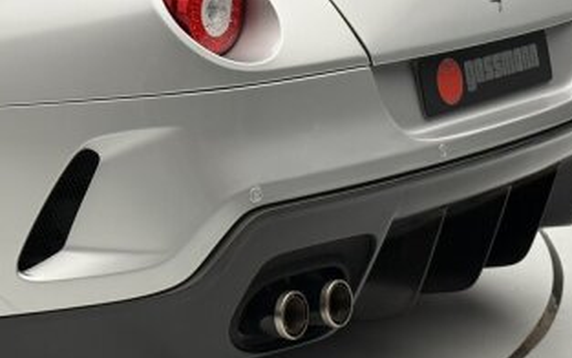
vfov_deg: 12.5
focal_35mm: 104
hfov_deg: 19.9
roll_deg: -1.1
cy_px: 57
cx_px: 190
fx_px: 1622
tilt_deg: -9.8
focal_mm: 6.76
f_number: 1.78
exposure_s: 1/99
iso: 125
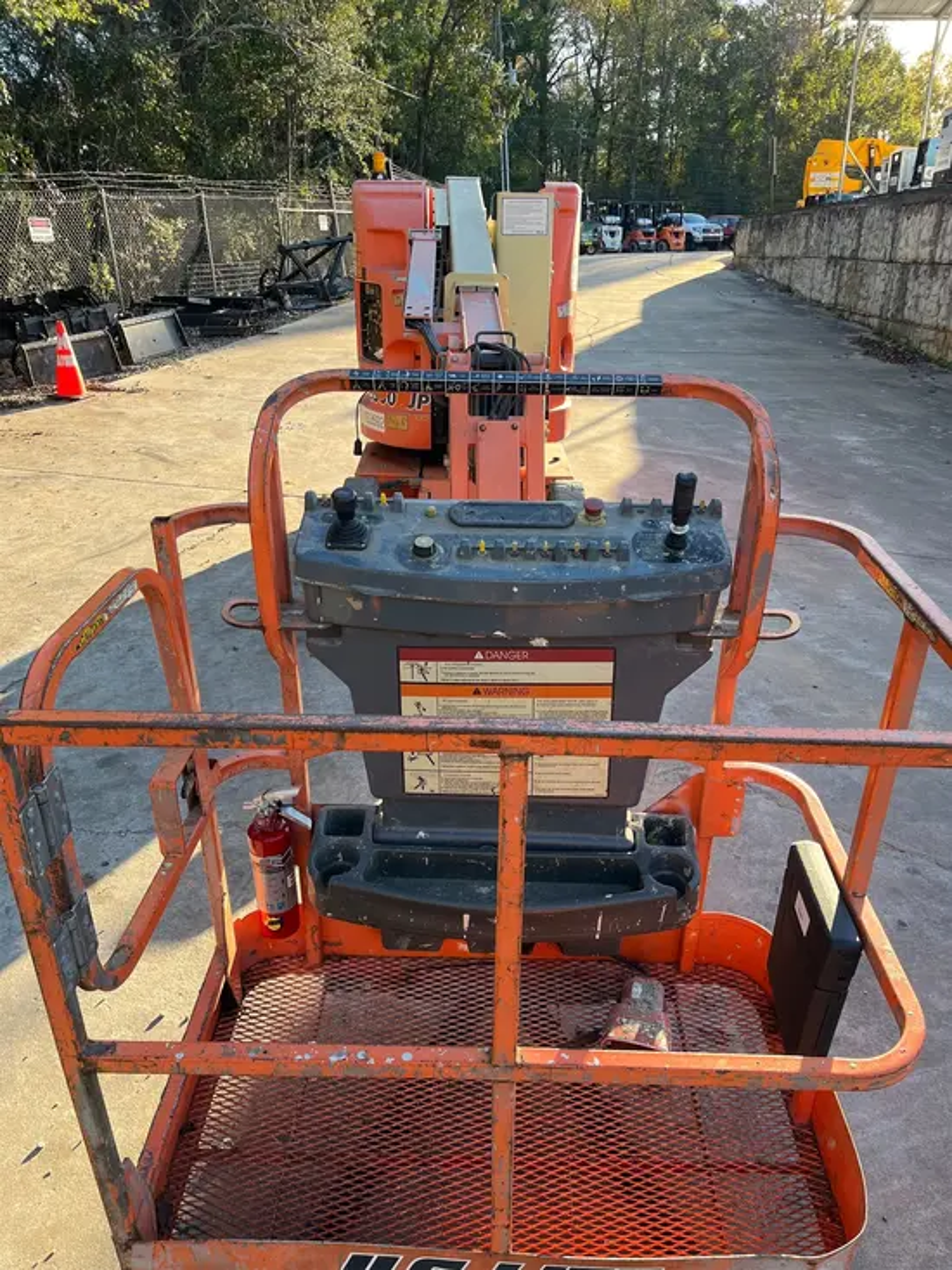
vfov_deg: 67.3
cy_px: 635
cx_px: 476
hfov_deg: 53.1
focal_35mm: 26
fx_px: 953
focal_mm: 5.1
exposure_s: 1/313
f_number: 1.6
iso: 50
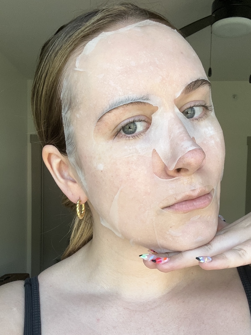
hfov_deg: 46.8
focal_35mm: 30
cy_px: 168
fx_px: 290
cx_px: 126
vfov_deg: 60.0
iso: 32
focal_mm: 2.69
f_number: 1.9
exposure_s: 1/121
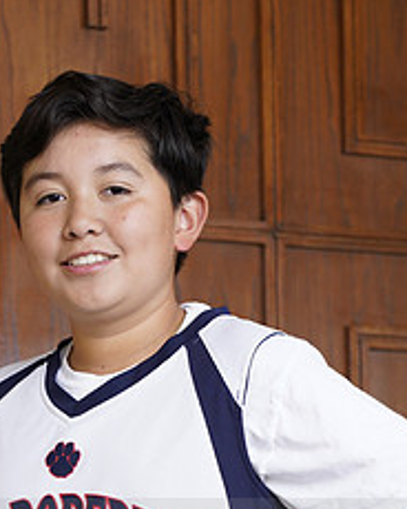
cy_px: 529
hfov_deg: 7.7
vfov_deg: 9.5
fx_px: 3026
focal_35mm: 201
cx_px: 131
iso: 200
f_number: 5.6
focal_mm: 85
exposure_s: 1/60
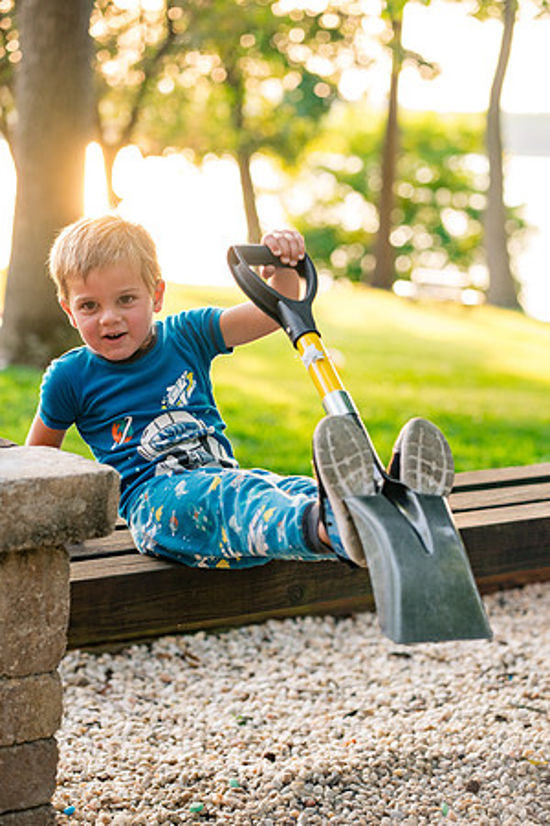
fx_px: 1948
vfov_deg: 23.9
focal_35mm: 85
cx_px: 275
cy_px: 413
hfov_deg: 16.1
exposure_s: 1/320
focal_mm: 85
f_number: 3.5
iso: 1000
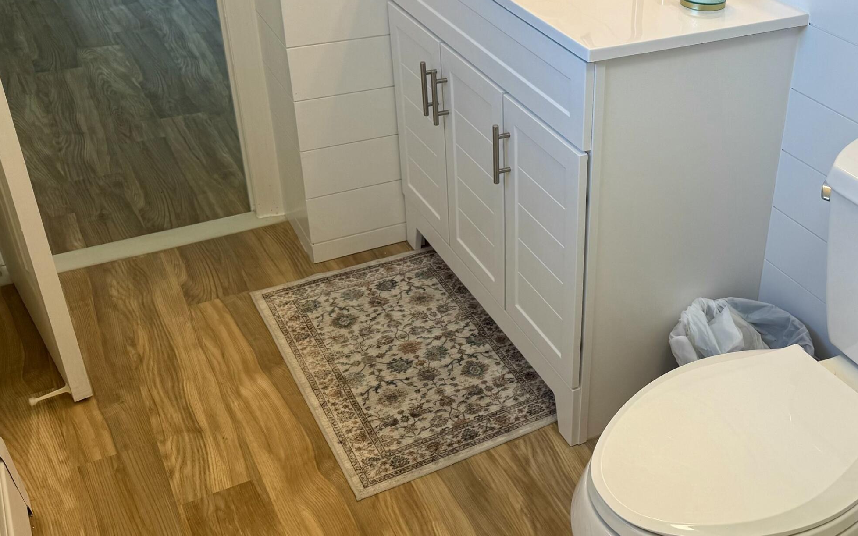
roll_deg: -3.9
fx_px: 912
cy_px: 208
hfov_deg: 48.6
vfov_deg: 32.6
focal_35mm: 39
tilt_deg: -29.3
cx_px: 635
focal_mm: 6.76
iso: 64
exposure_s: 1/151
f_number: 1.78
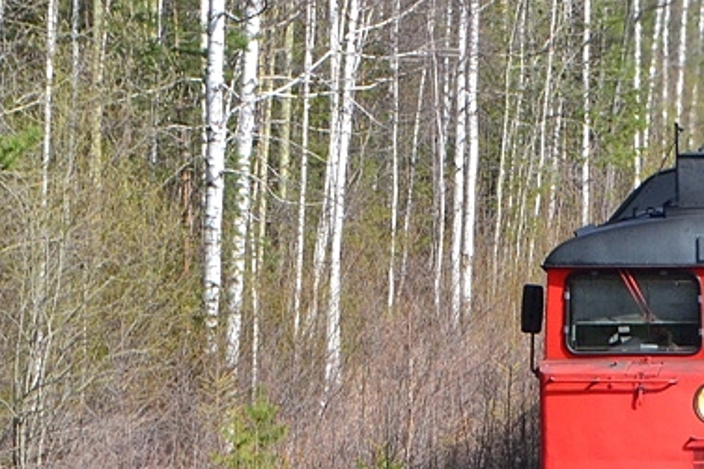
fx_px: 8405
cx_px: 820
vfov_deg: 3.2
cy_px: 299
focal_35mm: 430
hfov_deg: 4.8
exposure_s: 1/400
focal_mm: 90
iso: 800
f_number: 11
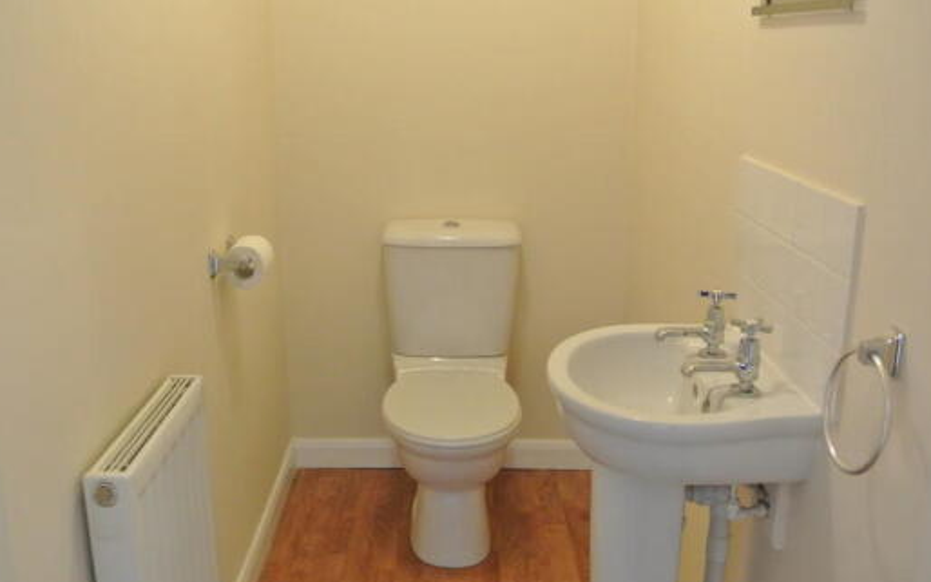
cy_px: 266
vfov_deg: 36.2
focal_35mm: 35
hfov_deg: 55.2
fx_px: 888
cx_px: 418
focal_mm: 10
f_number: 3.5
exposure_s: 1/30
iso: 1000
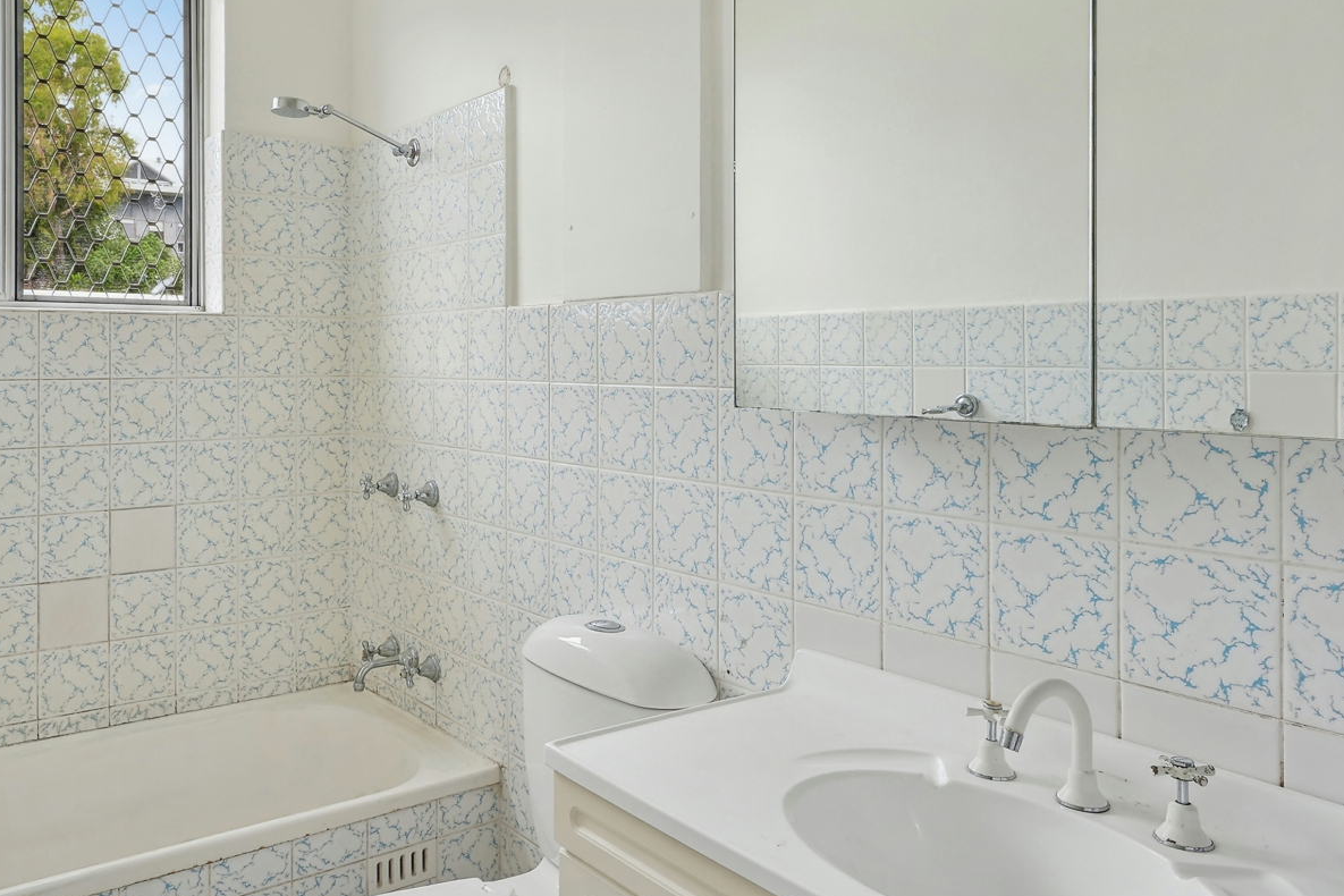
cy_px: 383
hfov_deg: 66.5
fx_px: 1008
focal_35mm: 27
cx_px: 516
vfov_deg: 47.8
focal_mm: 20
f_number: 11
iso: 200
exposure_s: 1/20
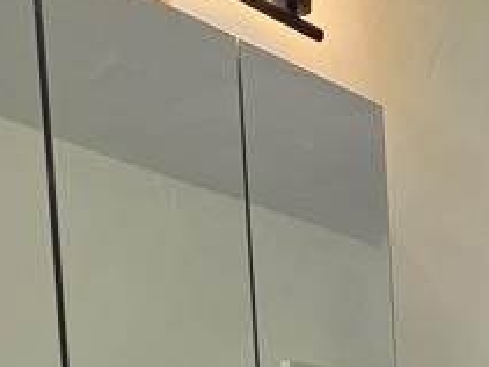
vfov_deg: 19.0
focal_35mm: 63
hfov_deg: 26.0
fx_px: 889
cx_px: 647
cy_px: 618
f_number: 2.2
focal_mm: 2.2
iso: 50
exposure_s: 1/120
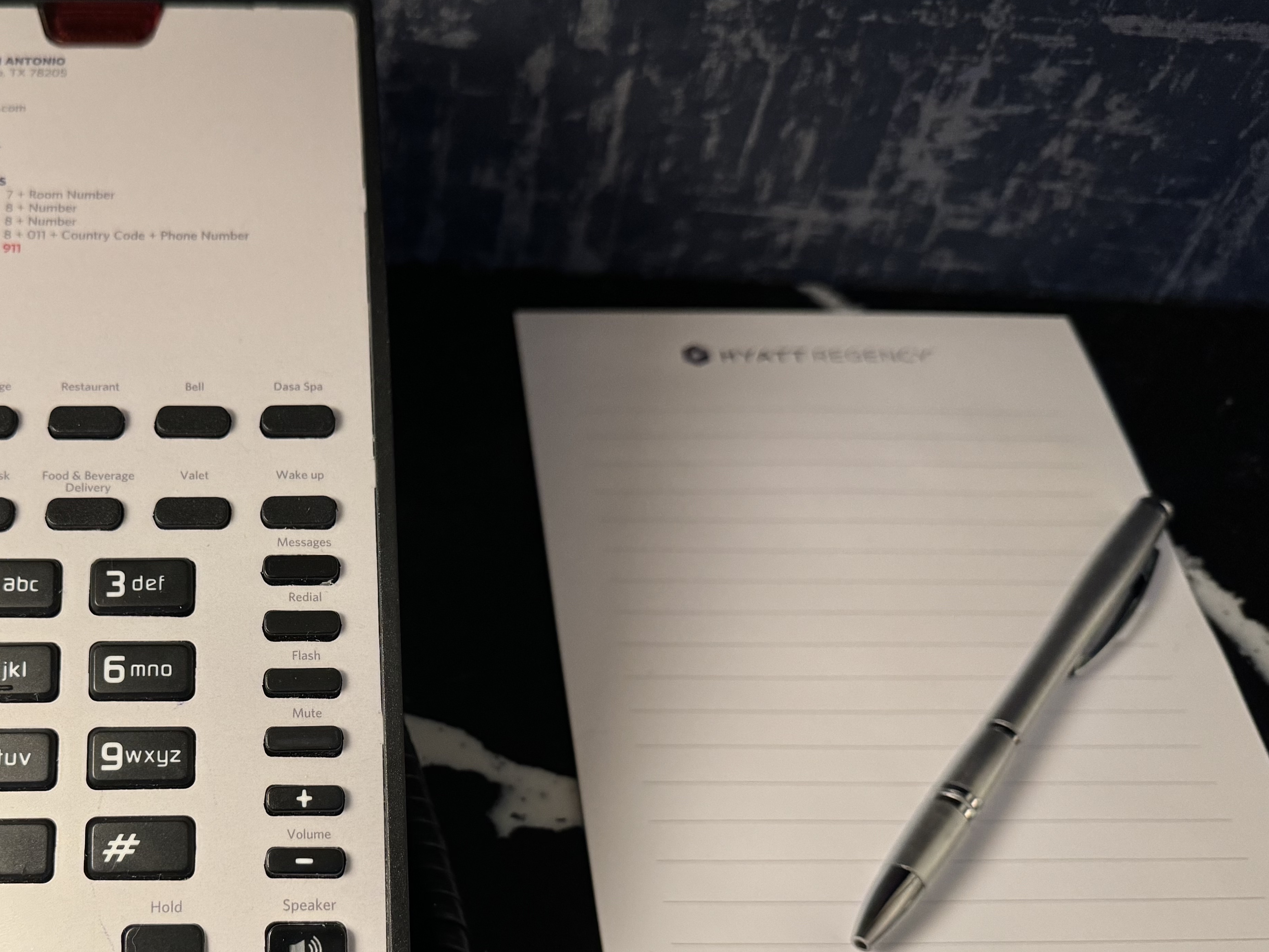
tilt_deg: -55.3
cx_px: 307
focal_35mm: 37
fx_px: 1356
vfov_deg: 38.1
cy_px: 664
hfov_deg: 48.1
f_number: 1.78
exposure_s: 1/60
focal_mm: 6.76
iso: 500
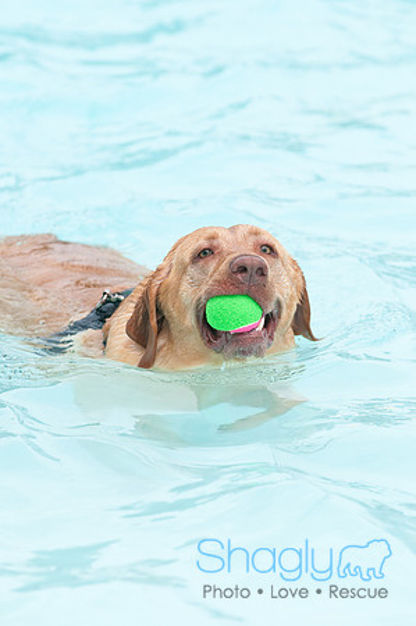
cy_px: 313
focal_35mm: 300
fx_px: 5212
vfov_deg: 6.9
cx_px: 208
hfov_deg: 4.6
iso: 200
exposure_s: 1/640
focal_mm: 200
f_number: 5.6
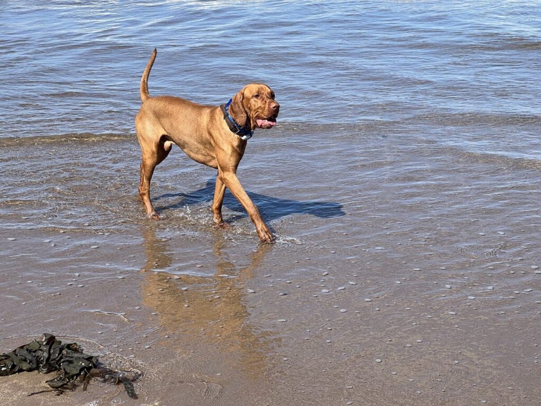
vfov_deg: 19.1
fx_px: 1203
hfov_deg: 25.3
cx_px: 270
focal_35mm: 77
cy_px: 203
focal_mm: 9
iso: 32
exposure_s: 1/652
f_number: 2.8
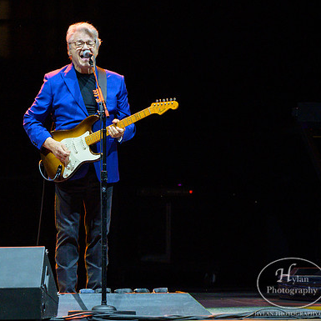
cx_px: 45
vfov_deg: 2.6
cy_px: 155
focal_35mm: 682
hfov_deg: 2.6
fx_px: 7155
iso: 2500
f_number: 4.5
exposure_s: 1/500
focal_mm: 360
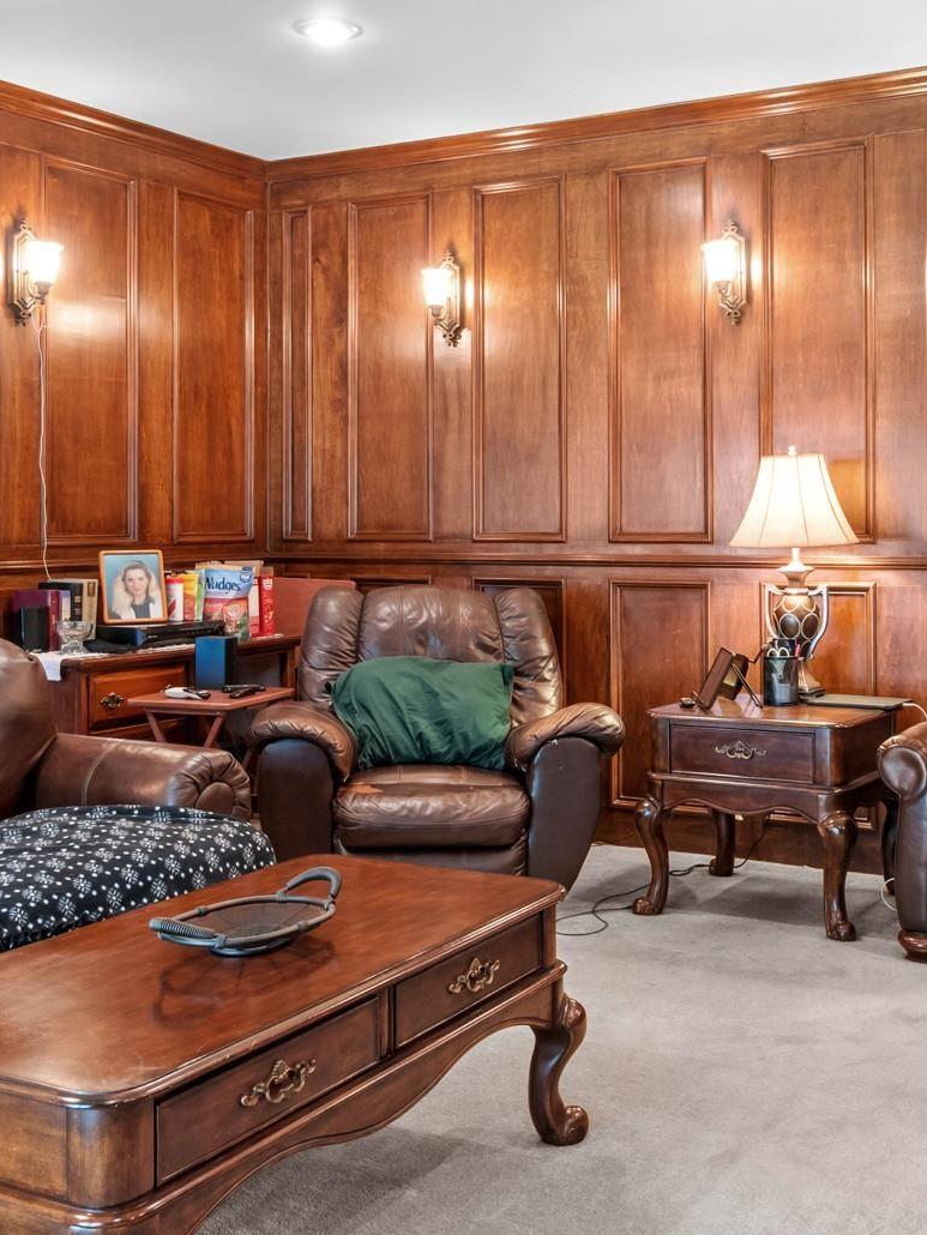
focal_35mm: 42
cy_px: 520
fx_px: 1499
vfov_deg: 44.6
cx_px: 637
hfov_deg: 34.0
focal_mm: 12
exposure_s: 3.2
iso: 250
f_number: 9
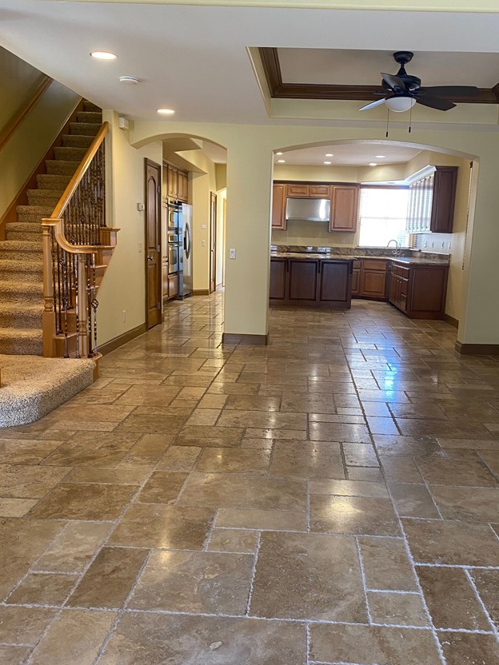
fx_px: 615
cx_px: 289
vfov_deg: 56.8
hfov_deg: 44.0
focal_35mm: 32
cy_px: 356
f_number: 1.8
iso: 125
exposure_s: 1/60
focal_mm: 4.25
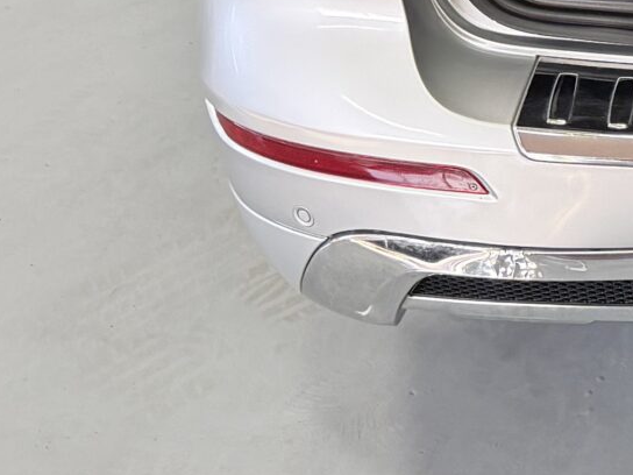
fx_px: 2066
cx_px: 991
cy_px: -369
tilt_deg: -20.6
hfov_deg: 15.8
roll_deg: -1.2
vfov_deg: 12.1
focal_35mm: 113
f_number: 1.78
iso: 200
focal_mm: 6.76
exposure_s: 1/50
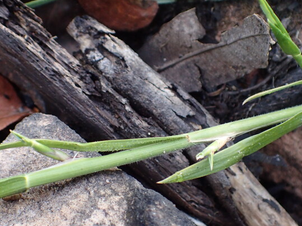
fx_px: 497
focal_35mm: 57
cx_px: 143
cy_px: 141
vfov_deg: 25.6
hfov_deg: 33.8
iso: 250
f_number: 2.3
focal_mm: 5.5
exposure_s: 1/125
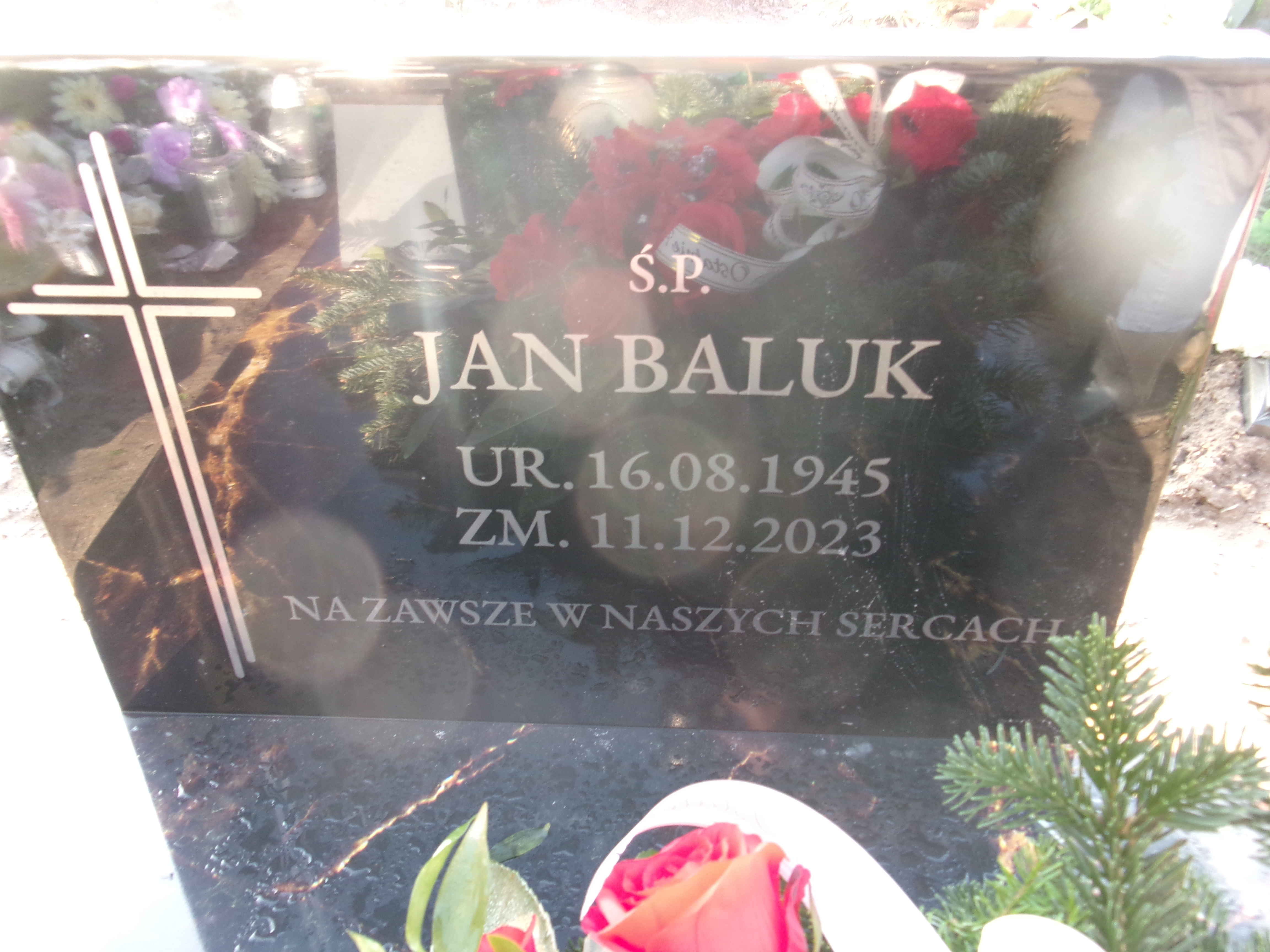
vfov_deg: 49.7
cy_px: 476
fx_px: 1027
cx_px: 635
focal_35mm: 28
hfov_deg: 63.4
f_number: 3.9
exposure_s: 1/34
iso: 172
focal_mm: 5.1
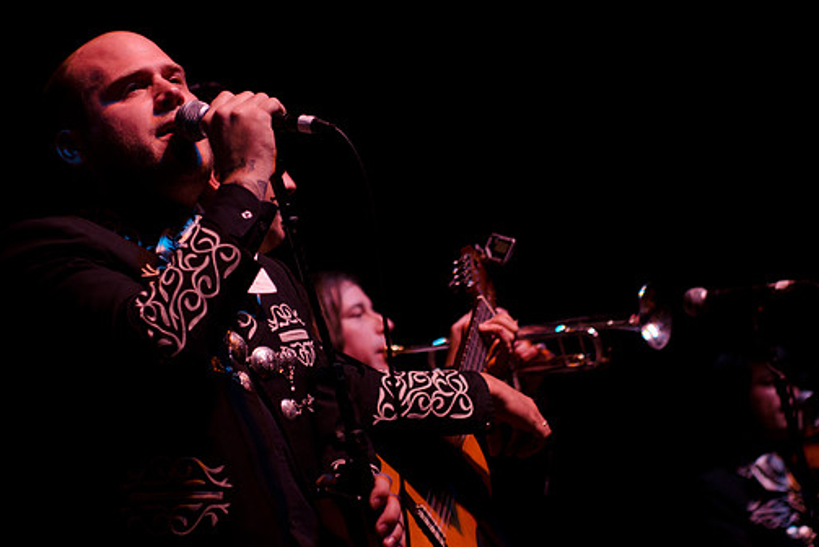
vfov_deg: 11.3
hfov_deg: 16.9
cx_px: 430
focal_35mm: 121
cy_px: 289
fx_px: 2754
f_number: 3.8
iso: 1000
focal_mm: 70
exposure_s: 1/320
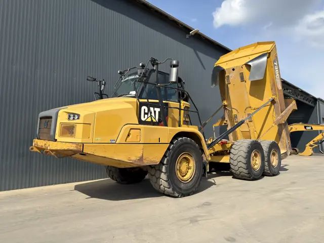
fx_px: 225
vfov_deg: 56.8
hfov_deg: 71.6
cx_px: 162
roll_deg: +0.1
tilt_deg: +6.1
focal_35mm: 24
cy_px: 122
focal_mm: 6.76
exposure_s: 1/4098
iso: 80
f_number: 1.78
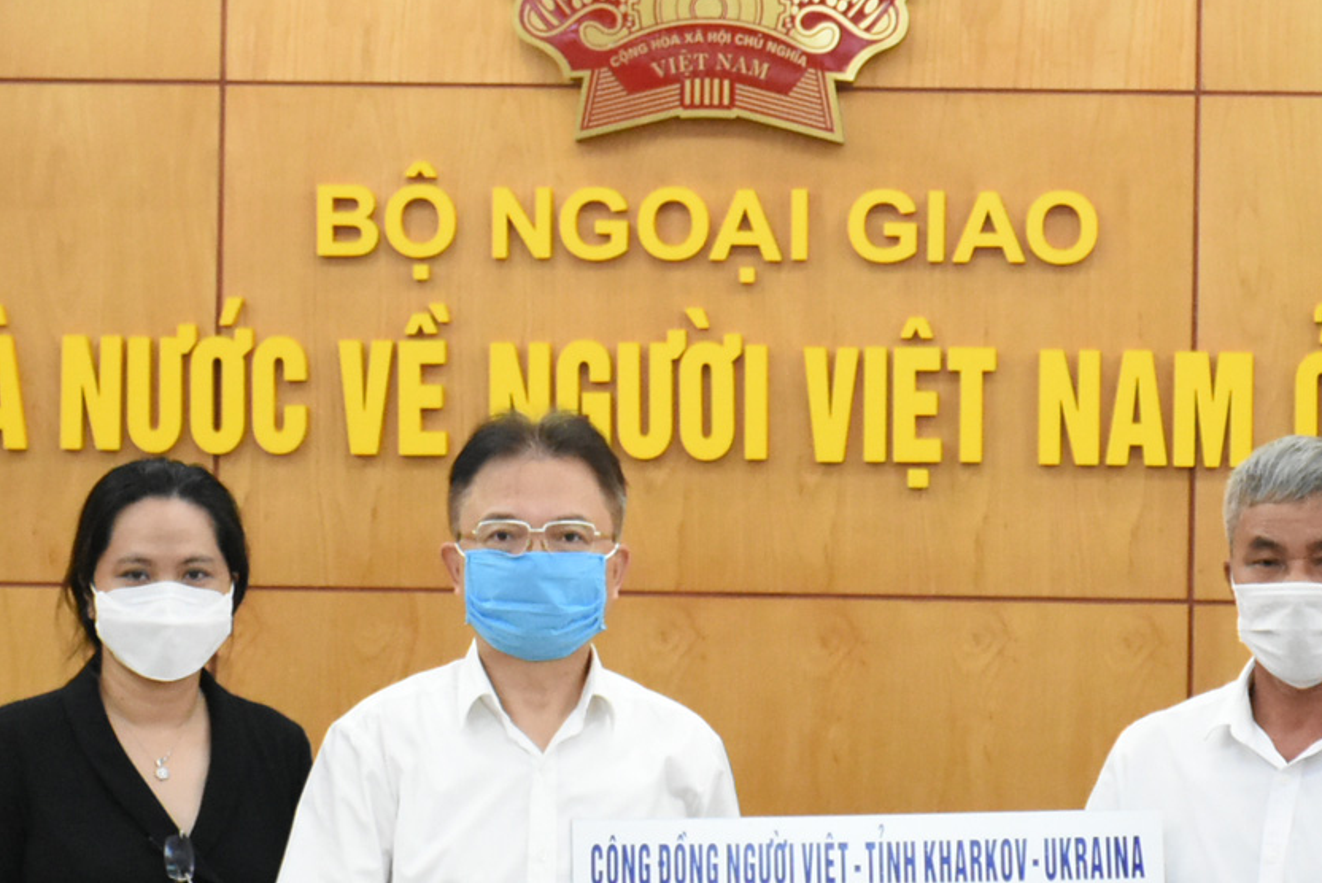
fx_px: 7423
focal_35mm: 202
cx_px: 812
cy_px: 496
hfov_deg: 10.2
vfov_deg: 6.8
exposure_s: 1/100
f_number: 4.8
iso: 3200
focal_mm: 56
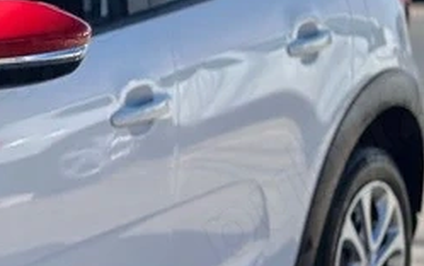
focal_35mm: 204
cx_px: -385
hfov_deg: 9.7
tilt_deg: -6.3
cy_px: 138
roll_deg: -0.8
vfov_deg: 6.4
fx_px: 2359
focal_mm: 6.86
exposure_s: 1/7092
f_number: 1.78
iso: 80
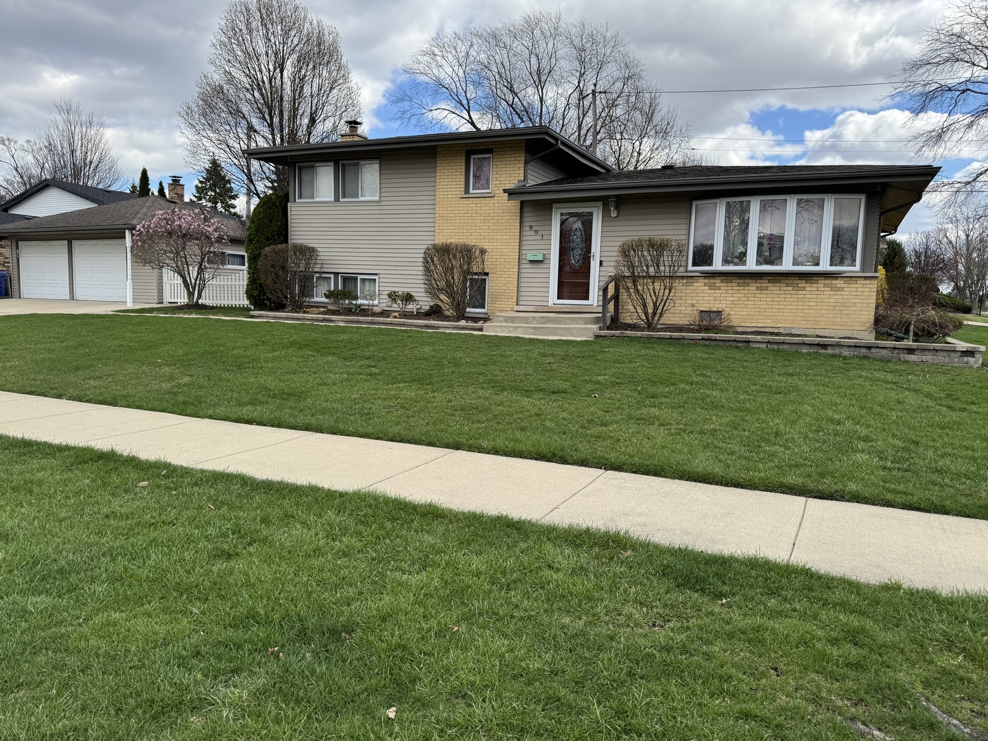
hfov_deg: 71.6
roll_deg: -1.5
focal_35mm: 24
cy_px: 370
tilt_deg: -5.9
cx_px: 494
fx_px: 685
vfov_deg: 56.8
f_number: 1.78
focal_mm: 6.76
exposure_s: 1/2105
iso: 80
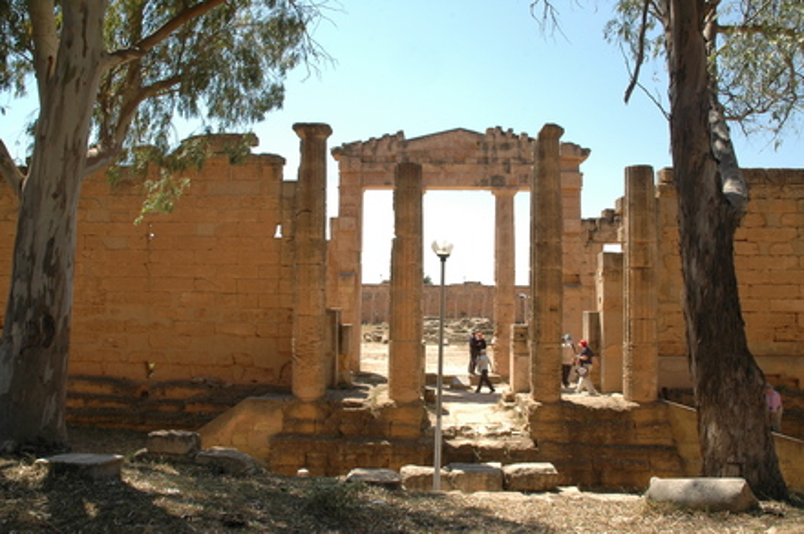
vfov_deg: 47.8
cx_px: 402
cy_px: 267
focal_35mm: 27
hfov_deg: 67.5
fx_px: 602
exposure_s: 1/100
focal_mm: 18
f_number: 11
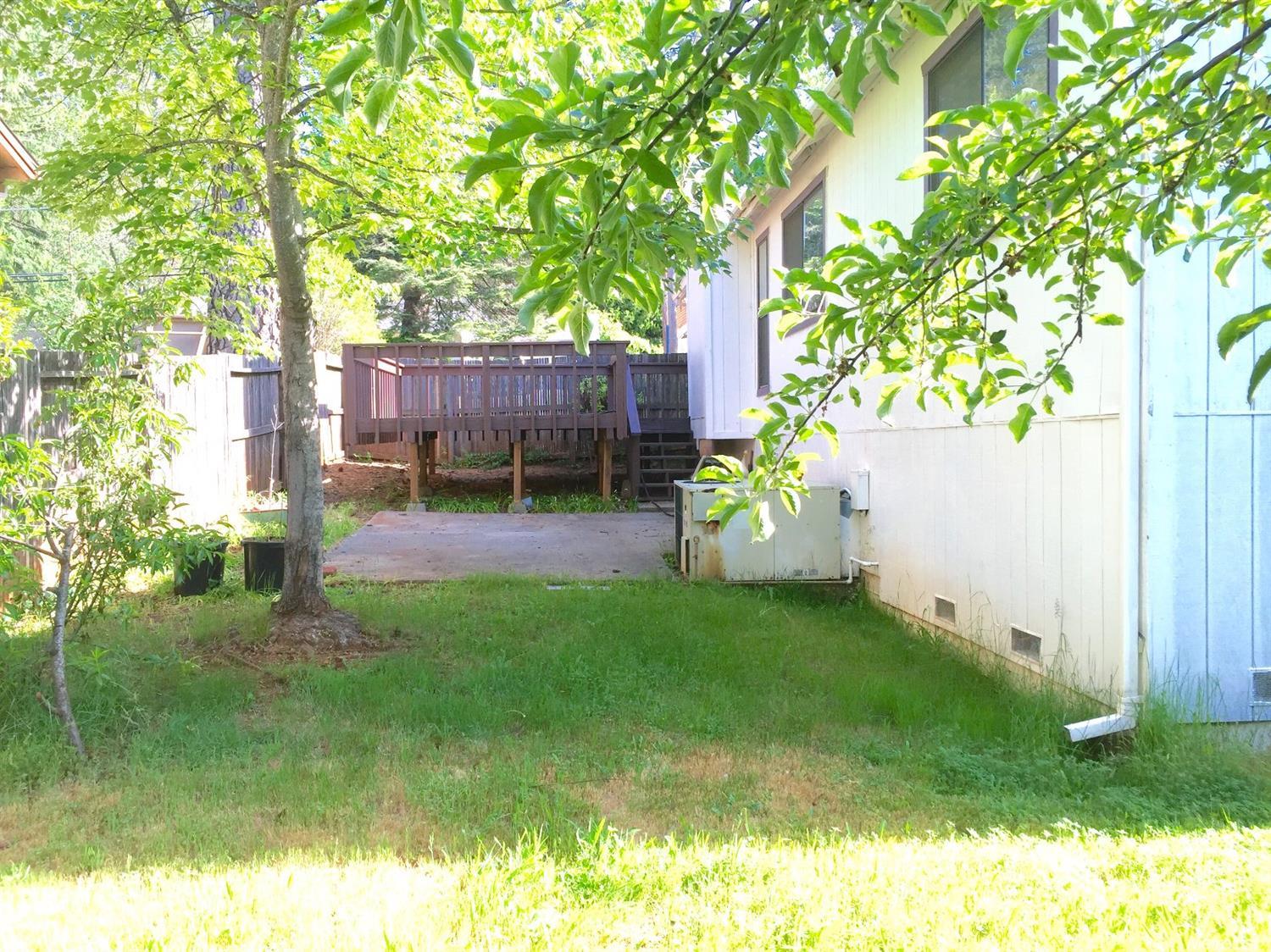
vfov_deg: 48.2
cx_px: 636
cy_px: 476
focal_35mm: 29
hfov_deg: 61.7
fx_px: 1064
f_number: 2.2
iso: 32
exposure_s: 1/229
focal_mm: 4.15
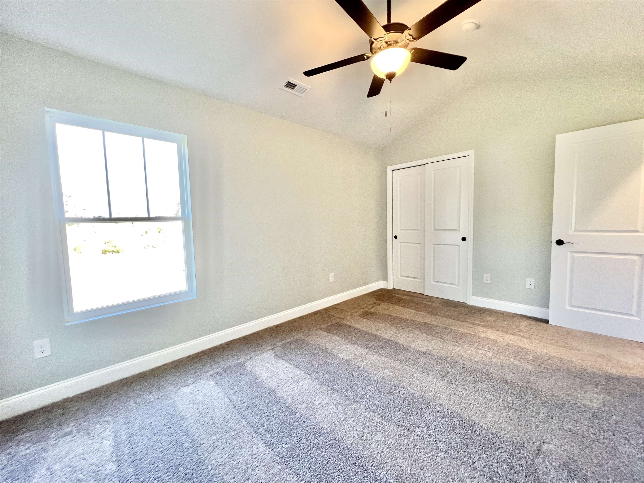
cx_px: 322
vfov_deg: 89.9
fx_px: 242
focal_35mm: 13
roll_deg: +1.5
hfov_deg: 106.2
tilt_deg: -4.3
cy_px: 242
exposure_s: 1/99
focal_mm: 1.57
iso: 250
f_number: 1.8
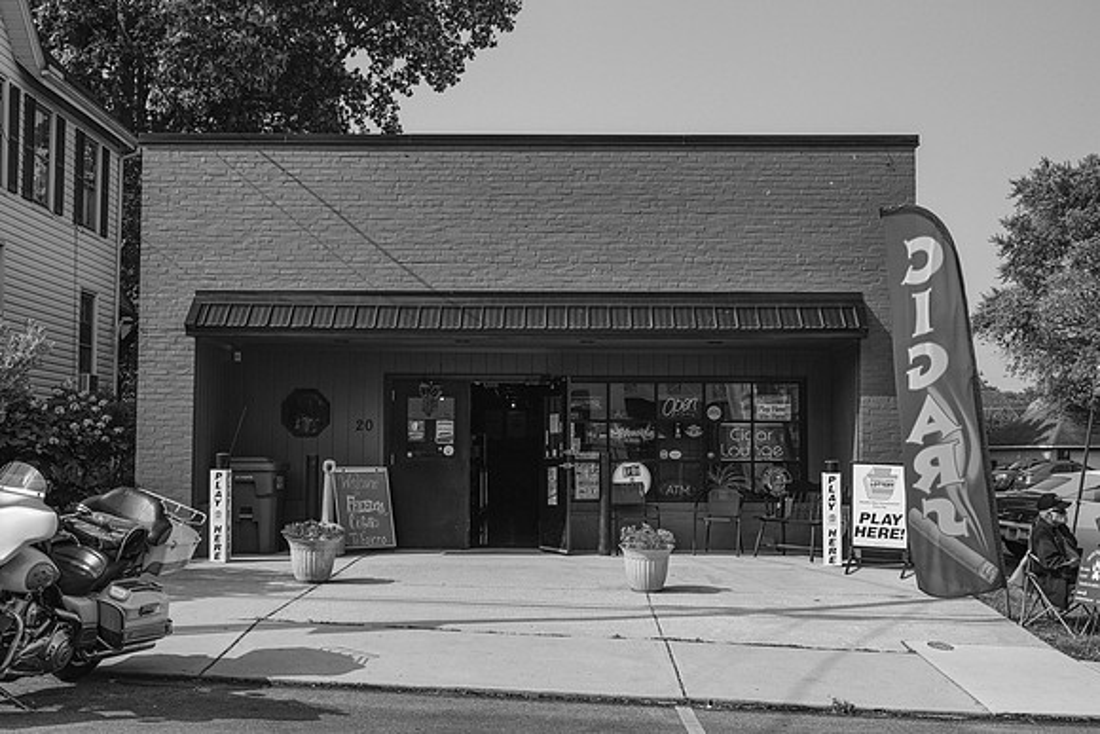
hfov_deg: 45.0
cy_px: 367
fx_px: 1329
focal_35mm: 43
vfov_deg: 30.9
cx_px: 550
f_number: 11
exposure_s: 1/100
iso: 64
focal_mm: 43
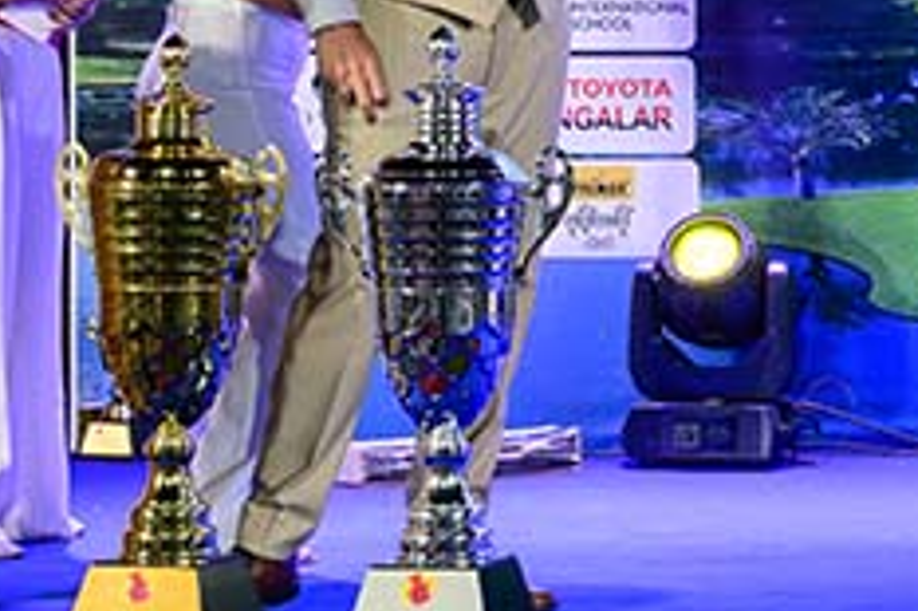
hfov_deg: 11.6
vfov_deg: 8.4
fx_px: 4102
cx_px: 1797
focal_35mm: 161
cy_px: -229
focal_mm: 39
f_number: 6.3
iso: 2000
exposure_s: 1/200
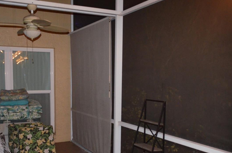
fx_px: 264
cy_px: 101
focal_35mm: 41
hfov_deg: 47.3
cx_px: 94
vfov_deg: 32.2
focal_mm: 18
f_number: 3.5
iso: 3200
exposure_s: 1/60
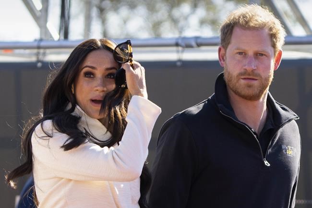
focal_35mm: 200
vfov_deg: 6.9
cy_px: 104
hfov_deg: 10.3
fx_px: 1733
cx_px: 156
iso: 640
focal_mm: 200
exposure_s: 1/1250
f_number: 5.6
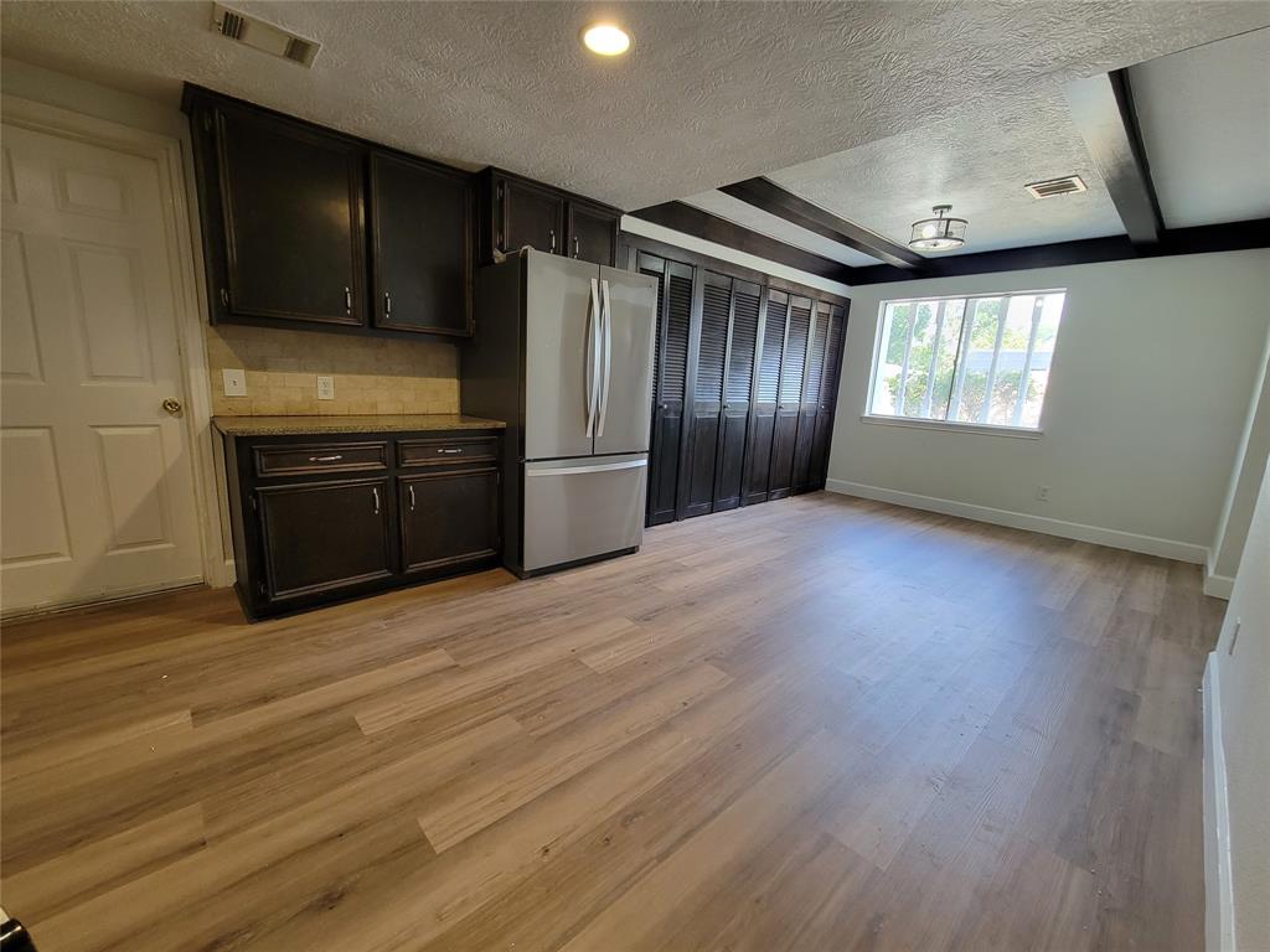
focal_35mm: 13
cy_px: 476
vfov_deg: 89.9
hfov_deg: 106.2
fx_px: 477
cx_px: 635
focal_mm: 2.2
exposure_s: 1/60
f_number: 2.2
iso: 200
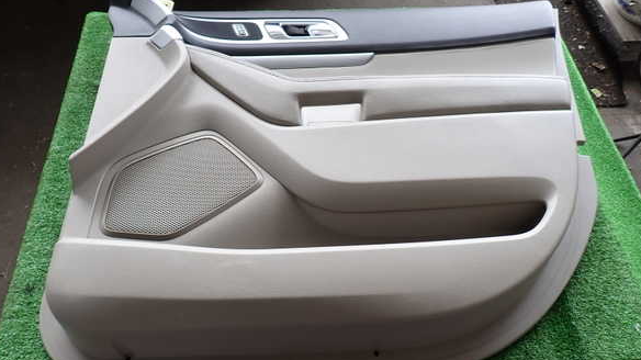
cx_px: 319
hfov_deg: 67.9
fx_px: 476
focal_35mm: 28
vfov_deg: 41.4
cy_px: 191
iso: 100
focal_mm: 4.5
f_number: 2.8
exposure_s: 1/60
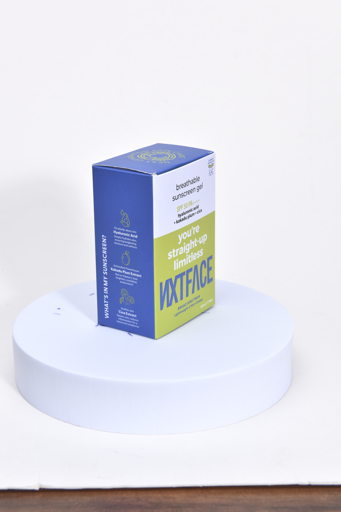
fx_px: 994
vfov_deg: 28.8
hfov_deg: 19.5
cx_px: 170
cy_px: 256
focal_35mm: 70
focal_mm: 70
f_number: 11
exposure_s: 1/160
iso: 400
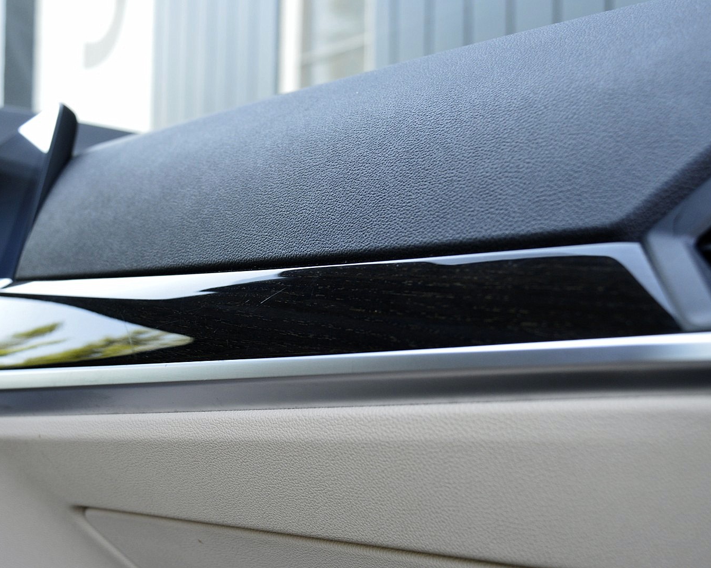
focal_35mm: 51
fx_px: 1073
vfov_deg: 29.7
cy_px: 284
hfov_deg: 36.6
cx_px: 309
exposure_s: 1/60
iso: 500
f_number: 8
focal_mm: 30
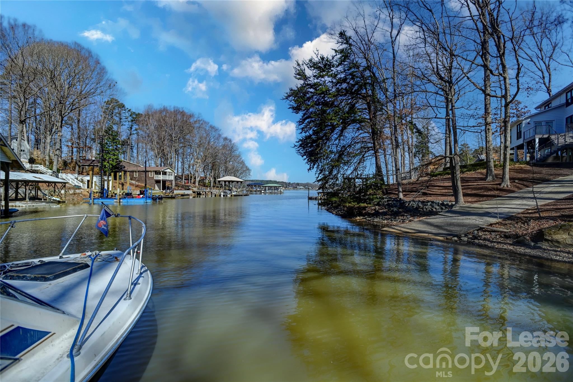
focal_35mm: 17
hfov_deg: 93.3
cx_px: 286
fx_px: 270
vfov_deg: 70.4
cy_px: 191
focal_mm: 17
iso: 250
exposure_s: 1/4000
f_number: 4
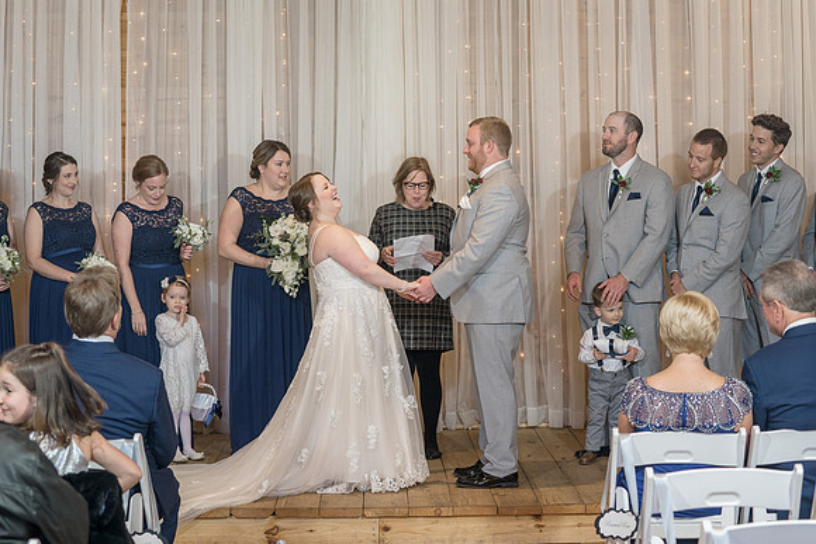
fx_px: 1722
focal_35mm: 76
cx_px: 421
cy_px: 249
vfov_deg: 18.0
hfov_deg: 26.7
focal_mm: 70
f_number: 4
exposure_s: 1/200
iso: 2000
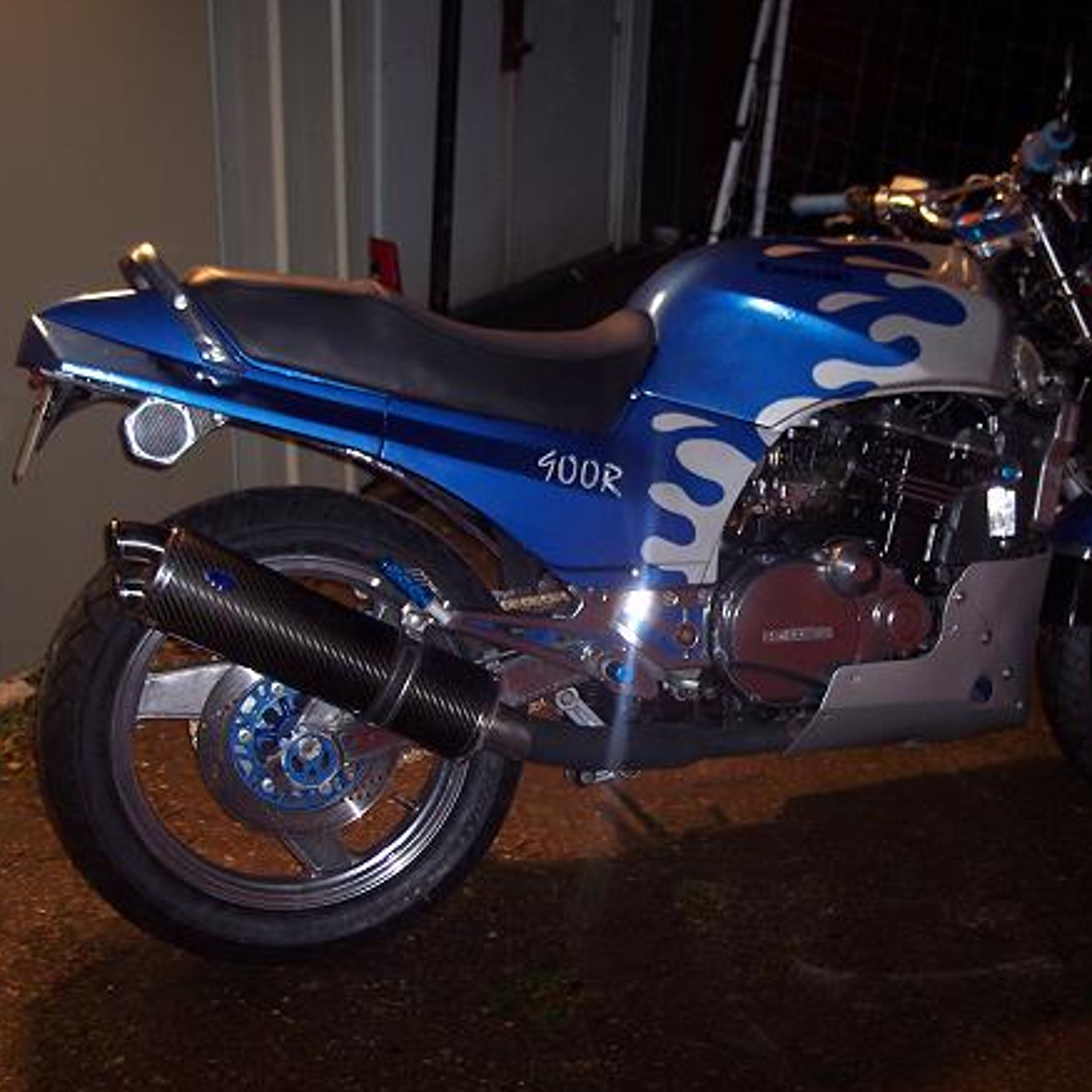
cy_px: 542
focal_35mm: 46
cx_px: 713
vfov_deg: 36.8
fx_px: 1642
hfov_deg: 36.5
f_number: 2.8
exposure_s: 1/30
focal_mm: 8
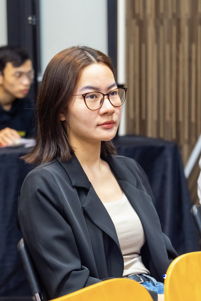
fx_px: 1063
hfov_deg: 10.8
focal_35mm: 127
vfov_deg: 16.1
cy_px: 144
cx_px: 105
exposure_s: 1/160
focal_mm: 76
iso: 2500
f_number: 4
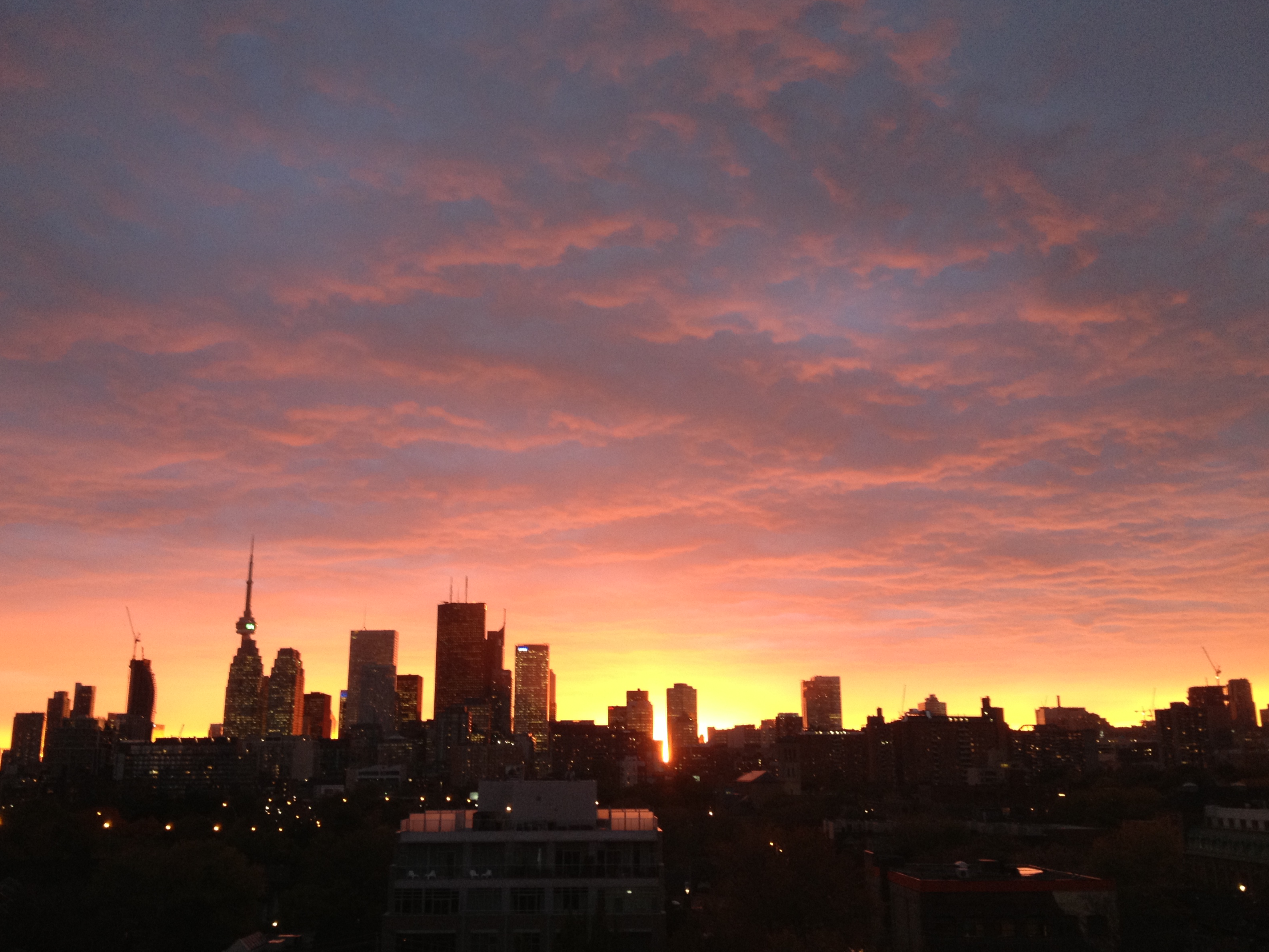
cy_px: 472
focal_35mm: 36
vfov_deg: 39.7
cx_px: 624
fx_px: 1320
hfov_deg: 51.4
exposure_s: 1/20
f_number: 2.4
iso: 100
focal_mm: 4.28
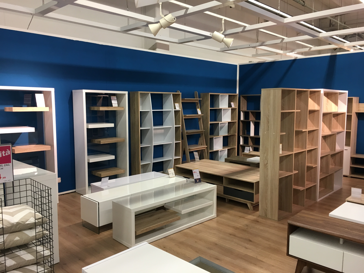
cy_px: 136
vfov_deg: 48.2
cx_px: 182
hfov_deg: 61.7
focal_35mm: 29
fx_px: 305
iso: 64
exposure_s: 1/33
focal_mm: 4.15
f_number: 2.2
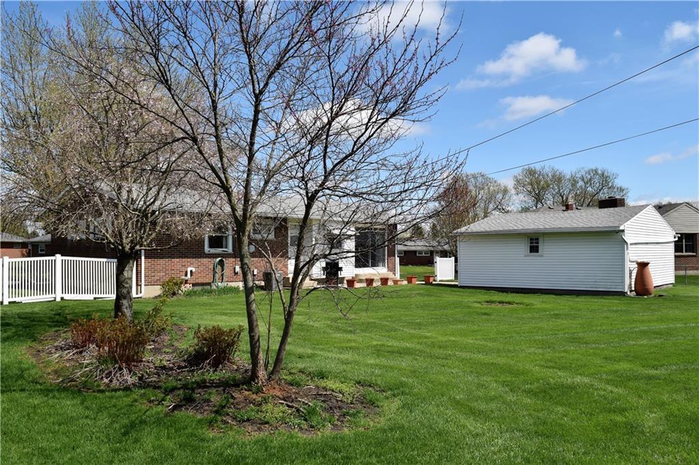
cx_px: 350
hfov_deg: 67.4
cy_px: 232
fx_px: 524
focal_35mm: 27
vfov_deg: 47.9
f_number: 9
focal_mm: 18
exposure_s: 1/320
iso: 100
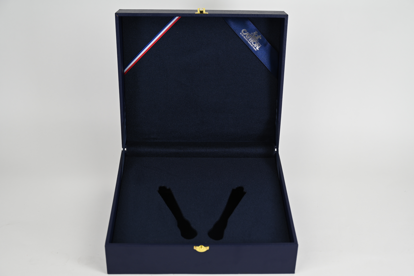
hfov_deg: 40.3
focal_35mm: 49
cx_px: 211
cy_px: 146
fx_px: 564
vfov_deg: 27.5
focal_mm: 46
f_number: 3.5
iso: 160
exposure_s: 1/160
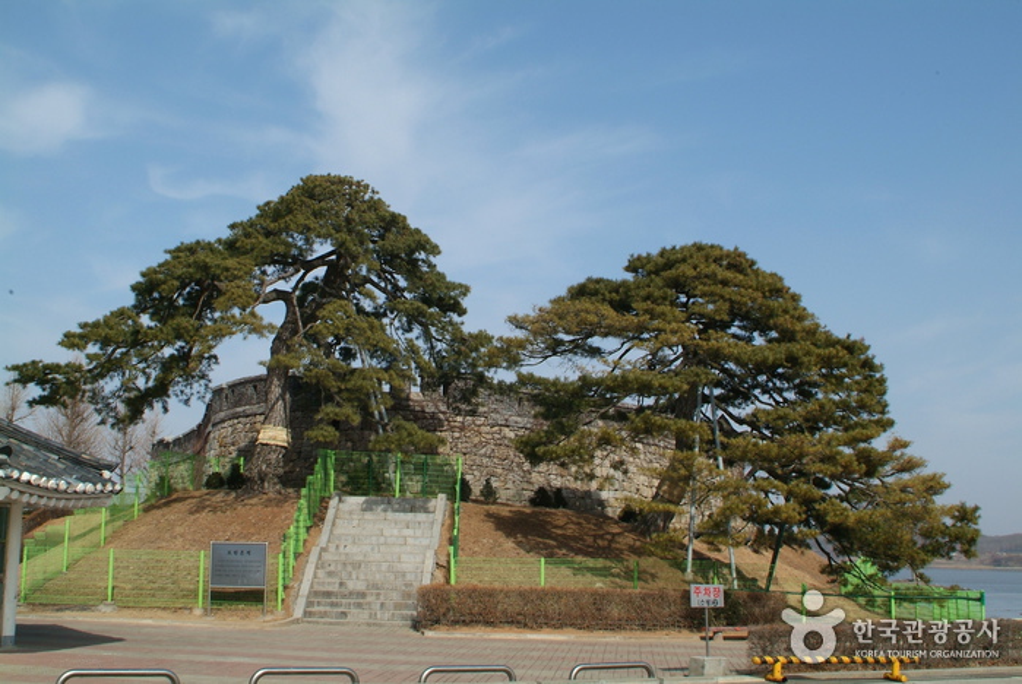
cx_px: 511
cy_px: 342
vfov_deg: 32.0
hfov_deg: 46.3
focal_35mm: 42
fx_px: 1194
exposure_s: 1/500
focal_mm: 28
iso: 400
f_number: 11
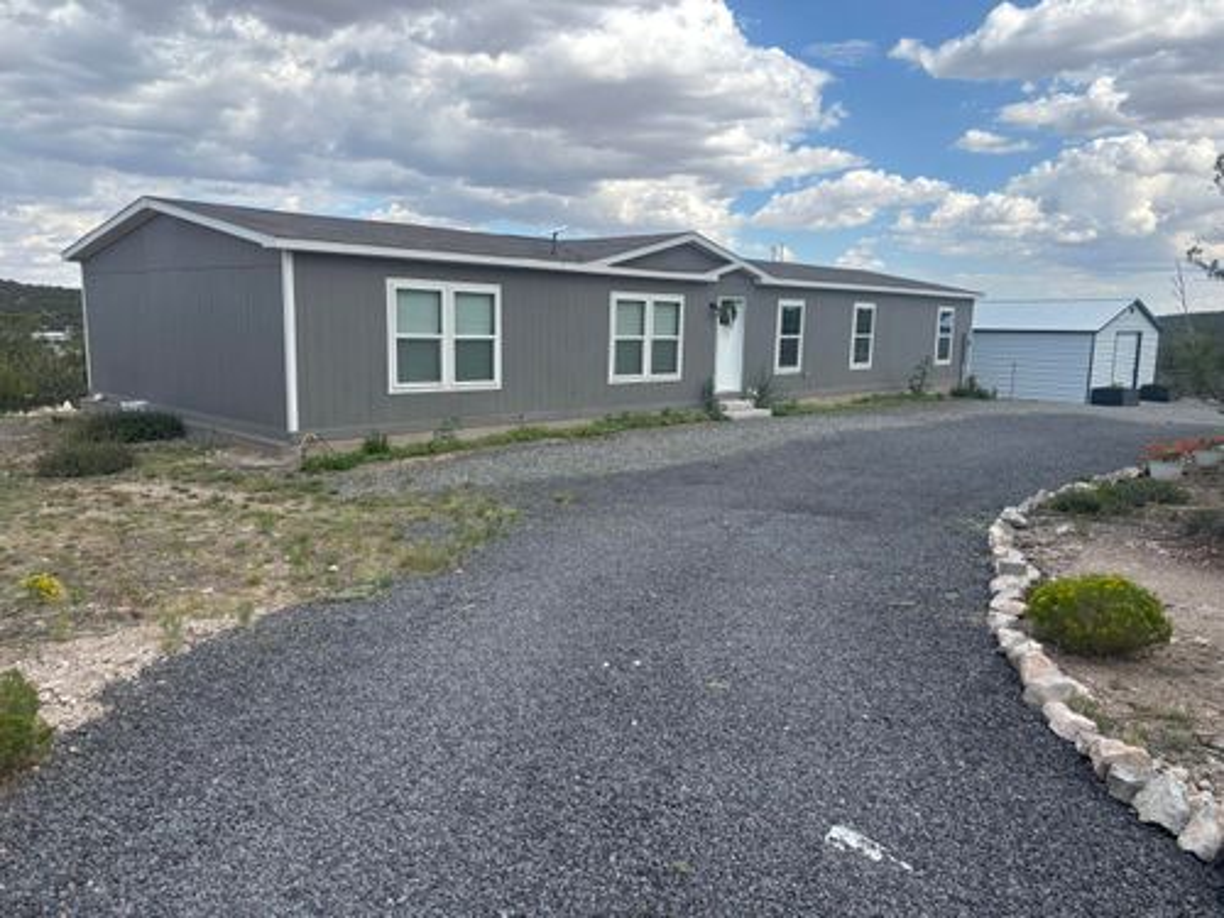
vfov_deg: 53.1
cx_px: 612
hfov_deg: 67.3
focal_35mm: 26
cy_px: 459
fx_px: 919
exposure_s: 1/2288
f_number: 1.6
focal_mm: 5.96
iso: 50
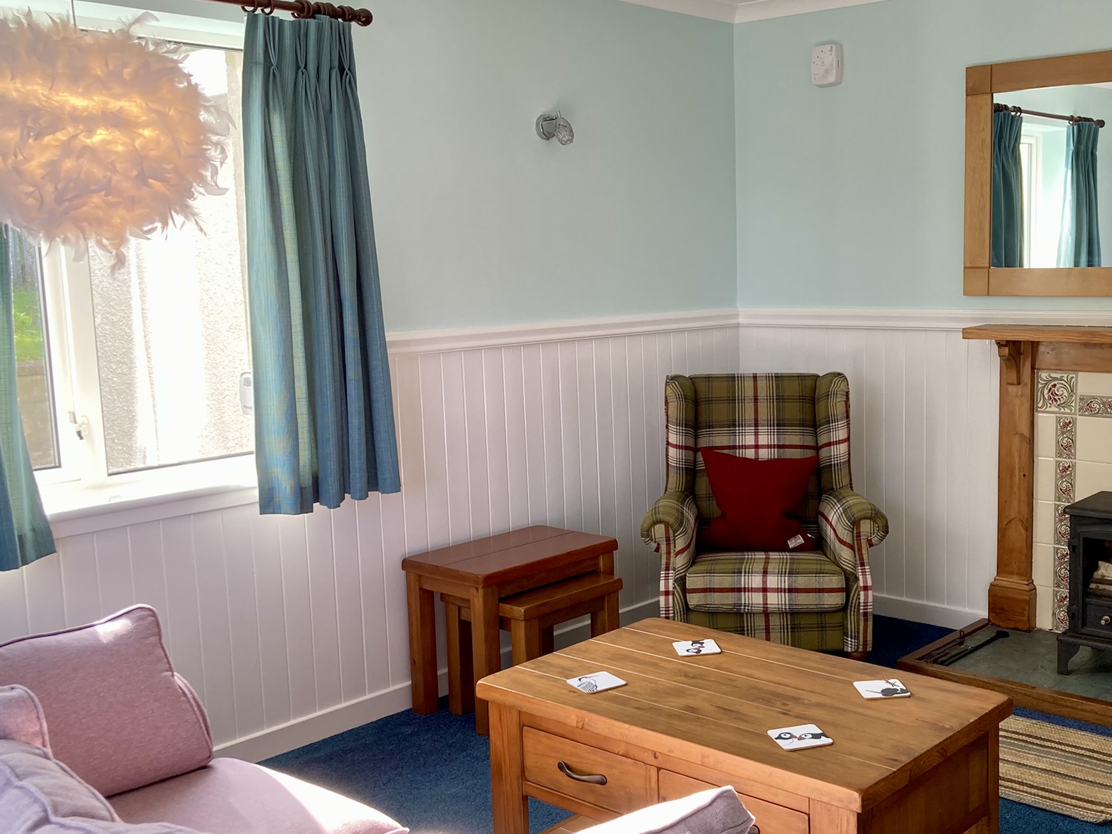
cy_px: 438
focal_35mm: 39
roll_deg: +1.6
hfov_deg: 47.4
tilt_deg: -7.8
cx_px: 705
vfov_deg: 36.8
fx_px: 1253
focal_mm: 3.99
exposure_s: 1/121
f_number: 1.8
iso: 32
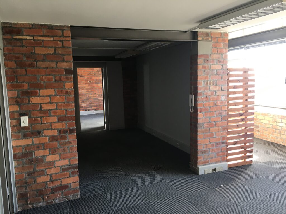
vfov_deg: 48.2
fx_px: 240
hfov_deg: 61.7
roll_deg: +2.1
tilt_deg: -4.2
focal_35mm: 29
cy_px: 107
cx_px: 143
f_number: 2.2
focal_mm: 4.15
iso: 32
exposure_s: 1/33
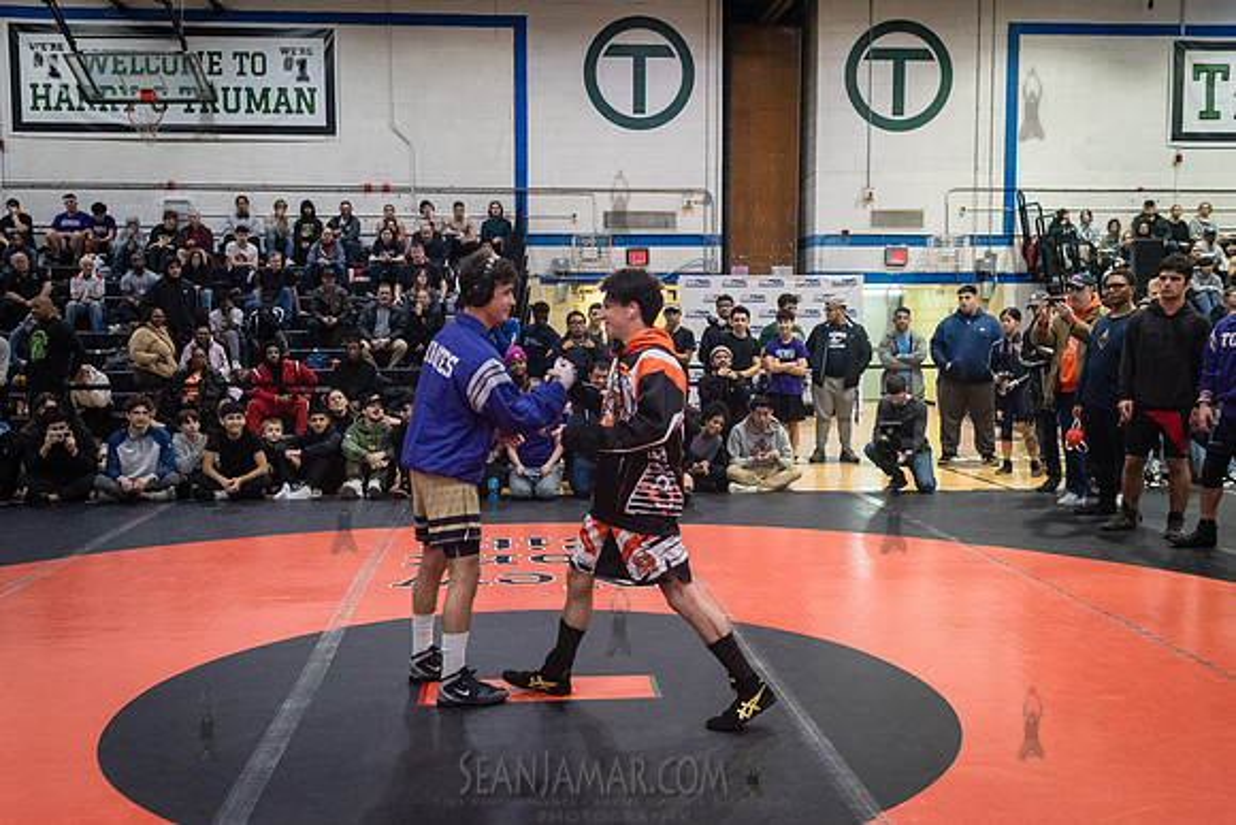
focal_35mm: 36
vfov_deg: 36.6
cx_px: 605
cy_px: 412
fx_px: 1246
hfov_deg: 52.8
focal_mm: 35
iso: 8000
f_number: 4
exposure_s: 1/400
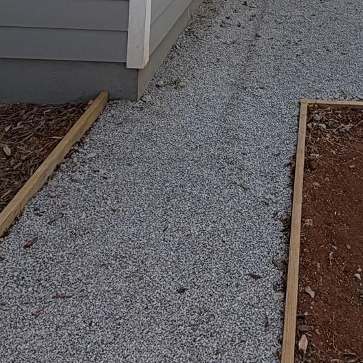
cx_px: 361
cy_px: -122
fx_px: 569
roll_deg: -0.8
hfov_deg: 32.6
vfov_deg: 28.3
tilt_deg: -2.0
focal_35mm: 48
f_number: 2.2
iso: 20
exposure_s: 1/1017
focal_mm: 2.22
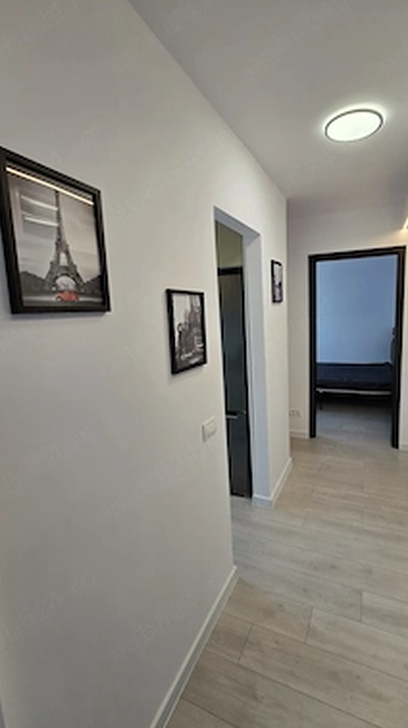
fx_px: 289
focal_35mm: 15
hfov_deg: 69.9
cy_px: 354
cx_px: 237
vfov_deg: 103.0
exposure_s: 1/100
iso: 100
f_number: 2.2
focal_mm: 2.2
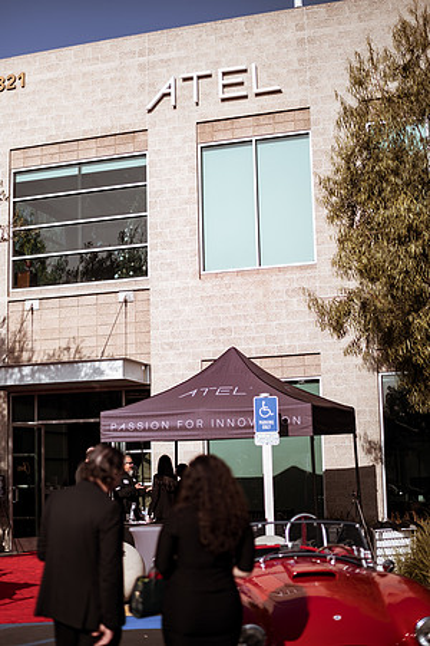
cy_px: 323
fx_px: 1039
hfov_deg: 23.4
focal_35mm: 58
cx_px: 215
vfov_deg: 34.5
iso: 50
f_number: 1.8
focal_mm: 58
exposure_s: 1/8000
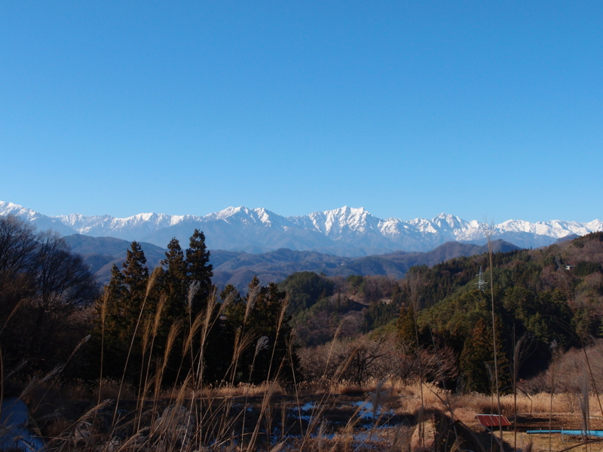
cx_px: 302
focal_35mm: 46
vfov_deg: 31.5
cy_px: 226
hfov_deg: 41.2
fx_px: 801
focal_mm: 9.87
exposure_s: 1/800
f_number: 5
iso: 100
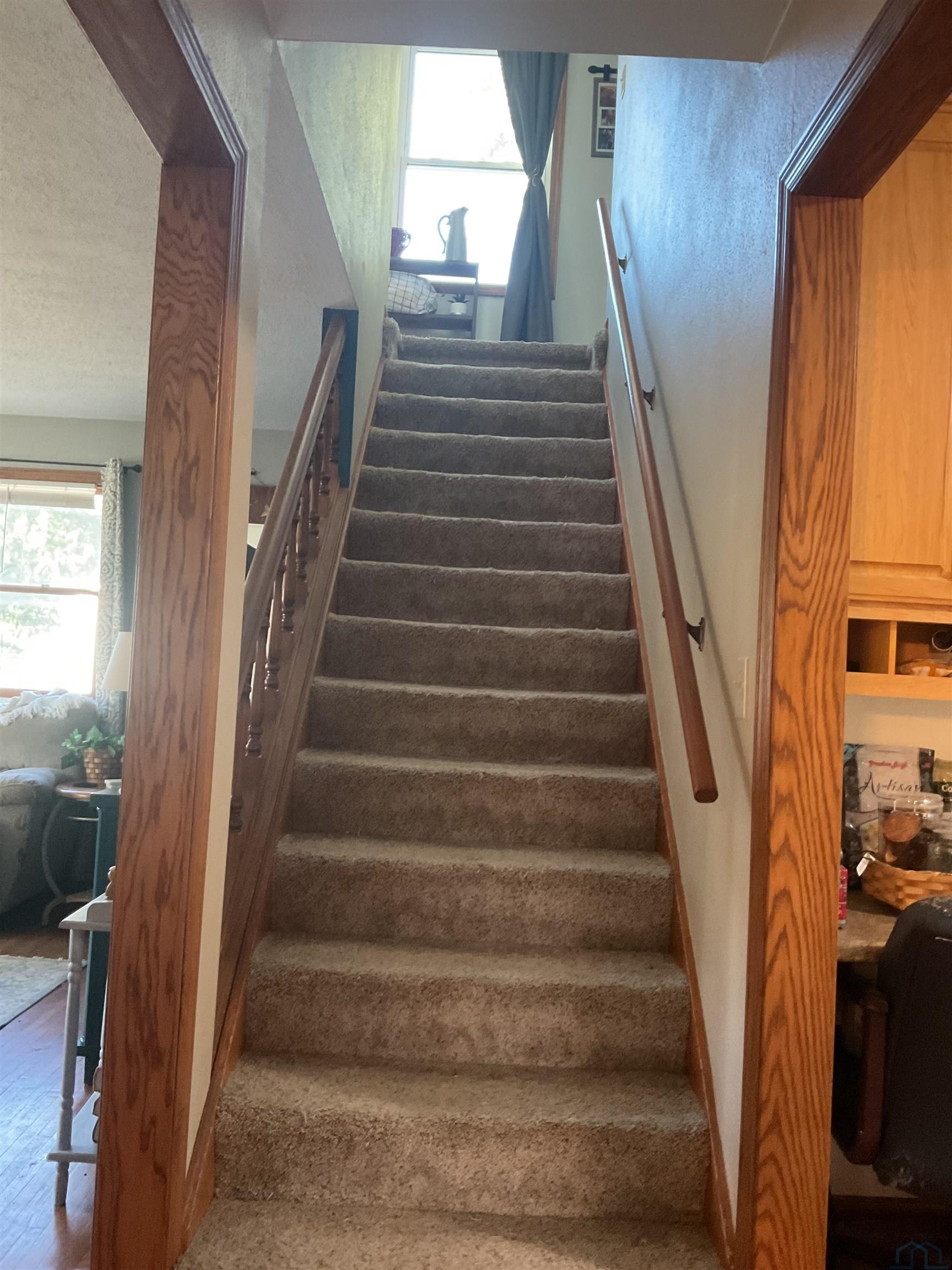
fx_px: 1063
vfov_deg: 61.7
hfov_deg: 48.2
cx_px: 476
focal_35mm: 29
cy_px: 635
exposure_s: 1/40
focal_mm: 3
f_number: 1.8
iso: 320
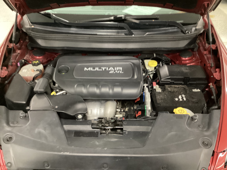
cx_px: 114
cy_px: 85
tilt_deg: -39.9
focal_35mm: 31
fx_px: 203
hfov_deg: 58.4
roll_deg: -0.3
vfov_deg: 45.4
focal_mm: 3.3
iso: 640
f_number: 2.4
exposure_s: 1/20
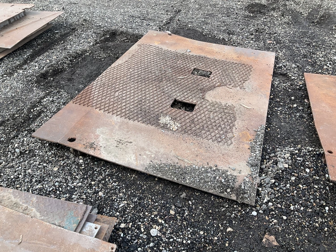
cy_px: 126
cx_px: 168
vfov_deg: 48.3
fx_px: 282
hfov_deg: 61.6
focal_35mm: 29
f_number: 1.8
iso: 25
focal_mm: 3
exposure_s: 1/370
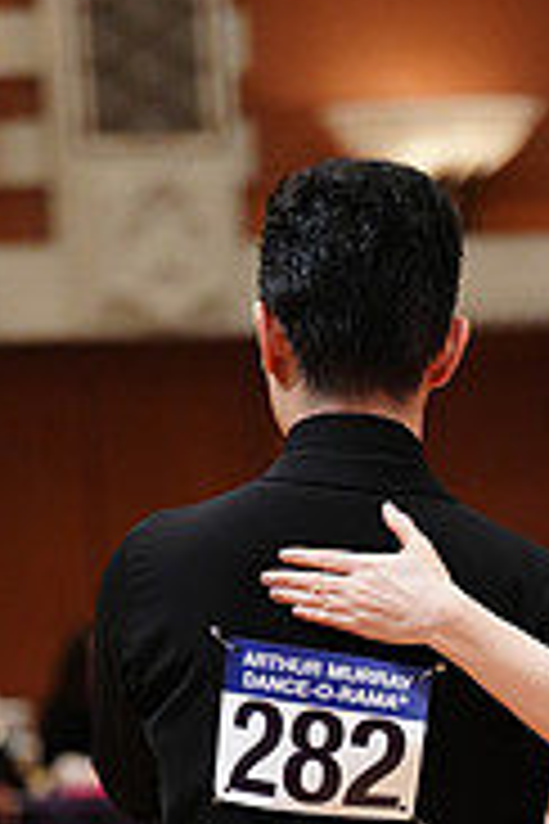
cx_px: 673
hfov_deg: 4.2
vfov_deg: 6.3
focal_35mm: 323
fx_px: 7388
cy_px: 1234
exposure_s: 1/320
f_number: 2.8
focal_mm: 102
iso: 4000
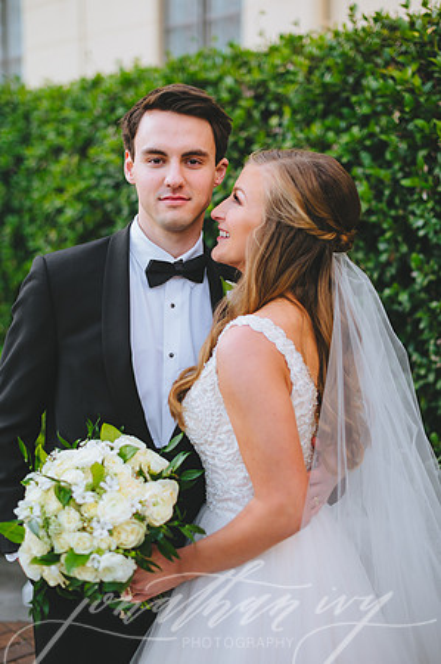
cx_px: 220
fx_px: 921
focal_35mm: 50
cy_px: 332
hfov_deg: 26.9
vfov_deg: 39.6
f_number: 2
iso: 400
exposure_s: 1/400
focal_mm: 50
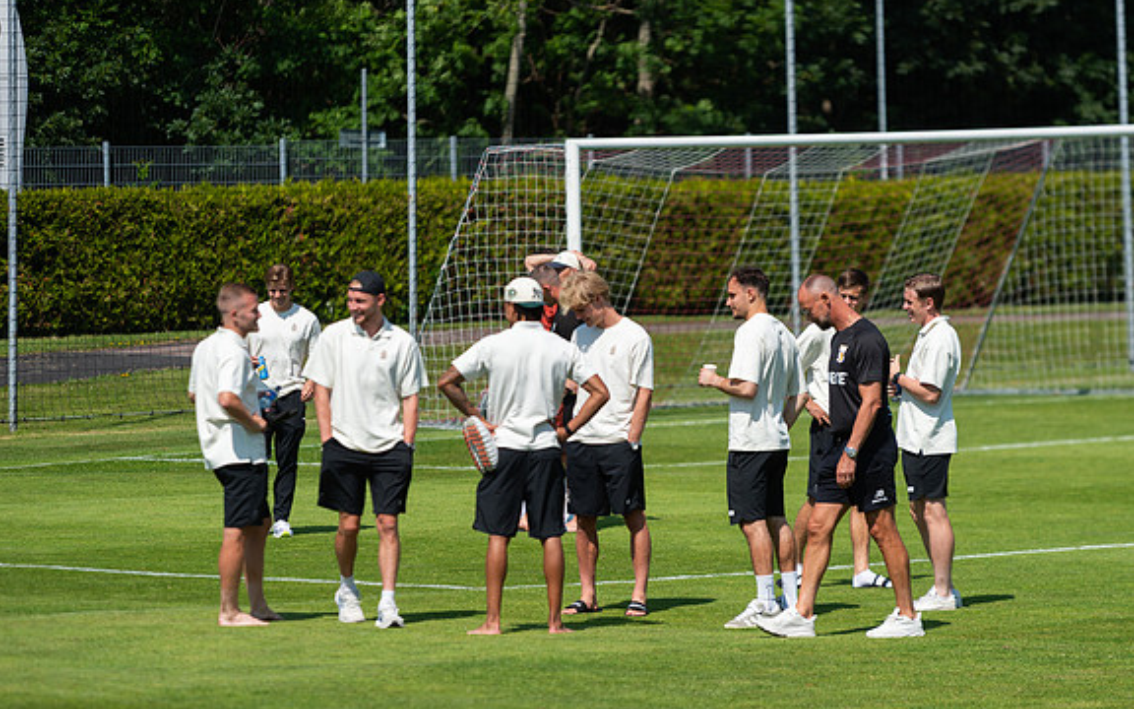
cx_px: 653
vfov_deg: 5.5
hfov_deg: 8.9
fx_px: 7325
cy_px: 429
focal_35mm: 237
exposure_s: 1/2500
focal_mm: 200
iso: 125
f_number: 3.2
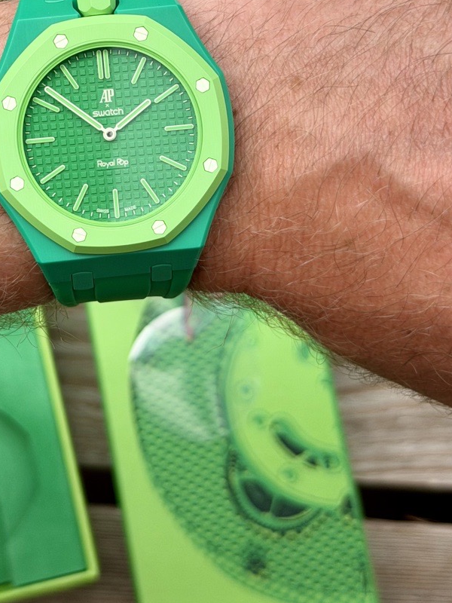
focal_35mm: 81
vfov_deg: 23.8
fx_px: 1410
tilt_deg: -79.6
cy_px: 136
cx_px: 111
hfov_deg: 18.1
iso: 64
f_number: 1.78
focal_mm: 6.76
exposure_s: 1/1185
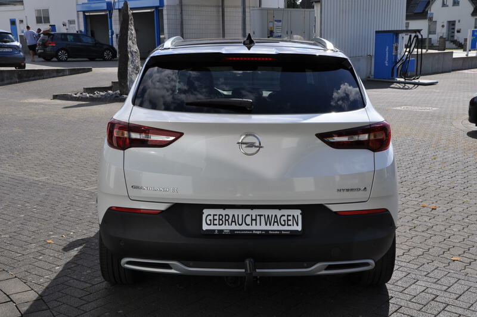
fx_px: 635
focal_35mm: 48
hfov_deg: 41.1
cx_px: 238
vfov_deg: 28.0
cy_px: 158
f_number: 10
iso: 200
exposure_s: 1/400
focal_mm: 32
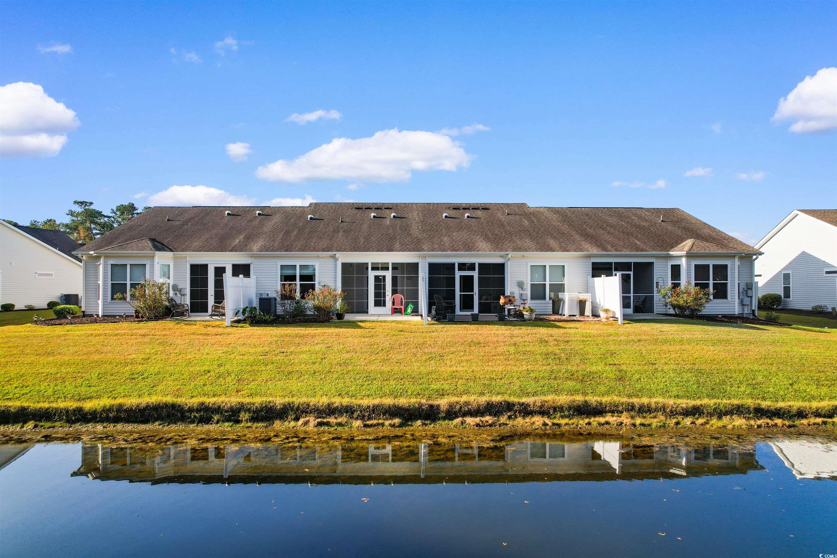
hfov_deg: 78.6
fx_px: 511
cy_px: 279
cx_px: 418
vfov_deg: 57.2
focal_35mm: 22
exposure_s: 1/160
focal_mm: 8.38
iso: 110
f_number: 2.8
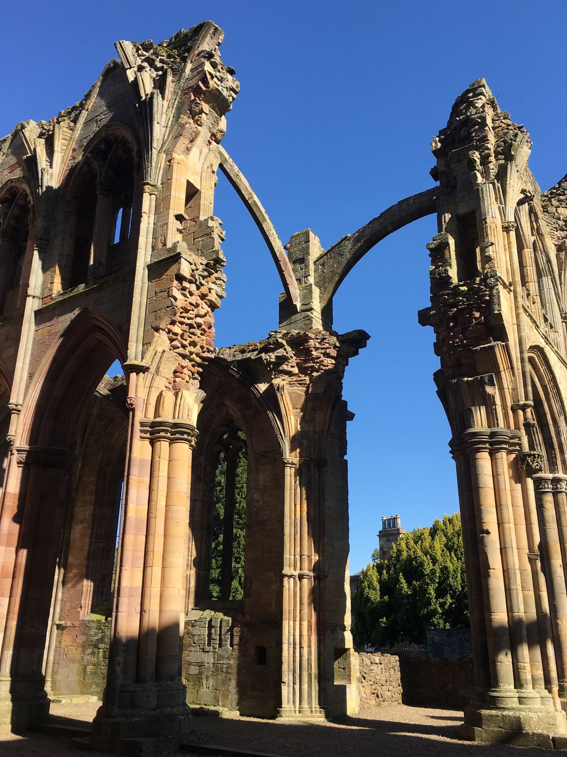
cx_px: 267
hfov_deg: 45.4
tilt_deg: +24.2
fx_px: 677
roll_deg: +0.3
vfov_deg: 58.4
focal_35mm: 31
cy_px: 379
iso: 25
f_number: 2.2
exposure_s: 1/905
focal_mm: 4.15
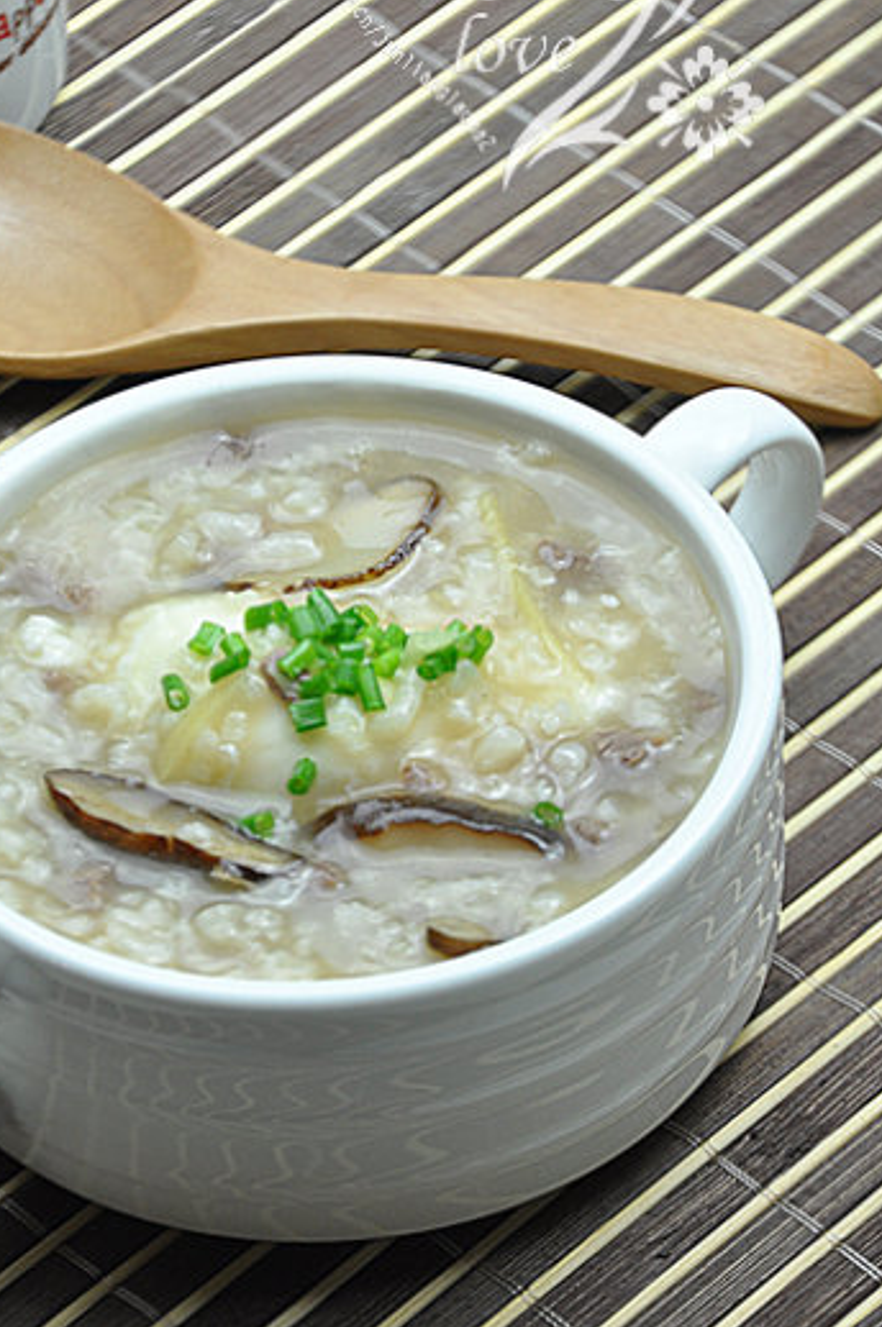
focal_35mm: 210
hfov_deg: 6.5
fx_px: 7725
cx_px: 305
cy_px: 556
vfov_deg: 9.8
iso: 400
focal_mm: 105
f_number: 5.6
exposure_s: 1/100
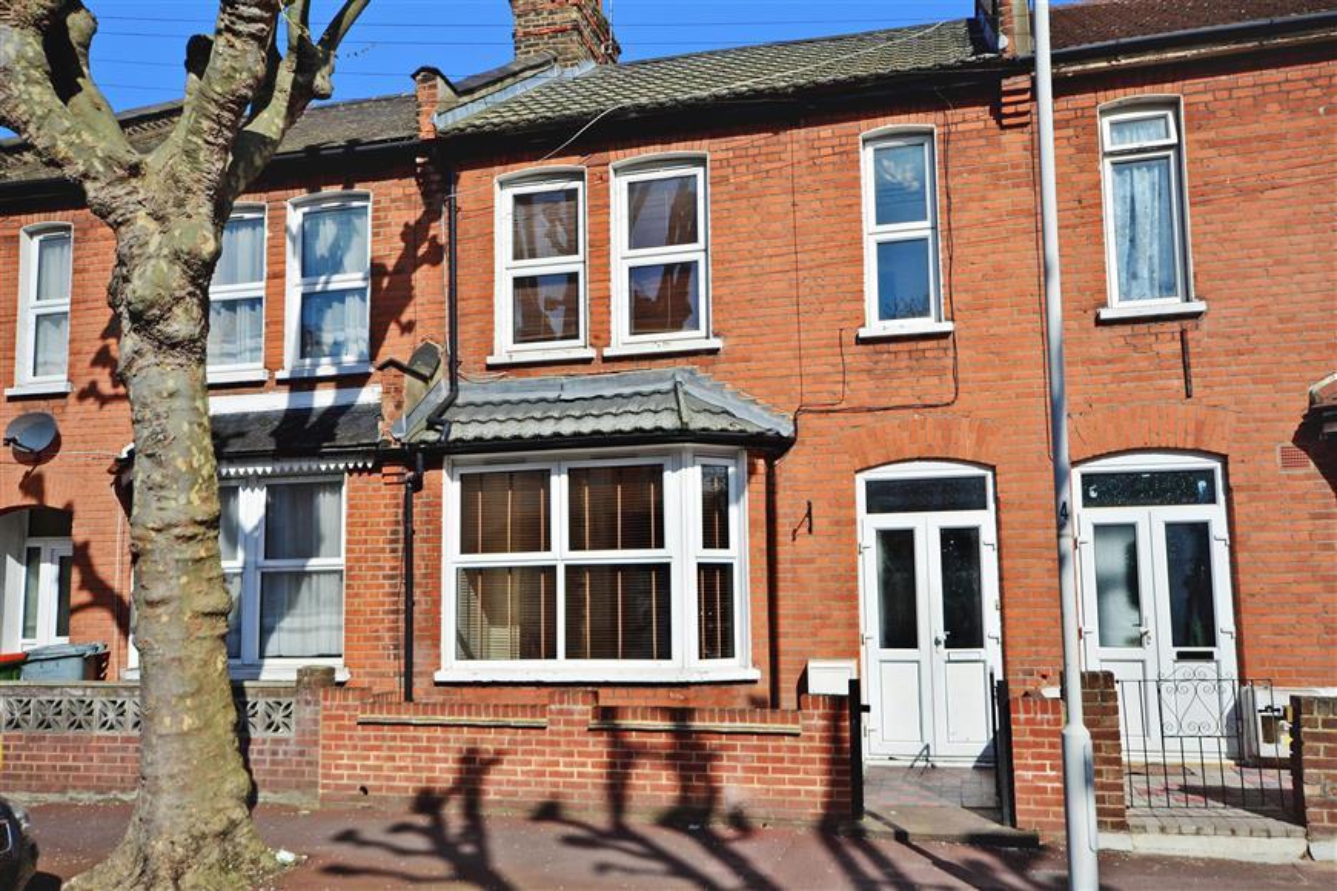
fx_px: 1114
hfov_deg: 61.9
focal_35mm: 30
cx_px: 668
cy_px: 446
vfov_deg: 43.6
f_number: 9
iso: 400
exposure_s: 1/1600
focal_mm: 20
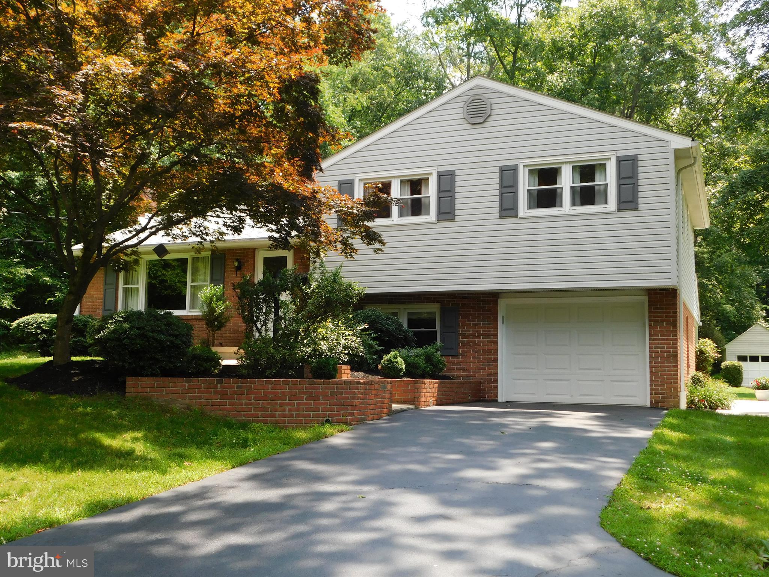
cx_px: 384
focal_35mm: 36
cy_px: 288
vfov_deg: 39.7
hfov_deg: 51.4
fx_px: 800
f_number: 3.5
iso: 125
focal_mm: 6.3
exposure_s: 1/320
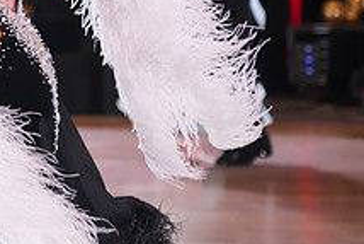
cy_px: -74
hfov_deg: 9.2
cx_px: -68
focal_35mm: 222
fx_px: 2246
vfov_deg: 6.2
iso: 5000
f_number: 4
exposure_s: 1/500
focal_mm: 82
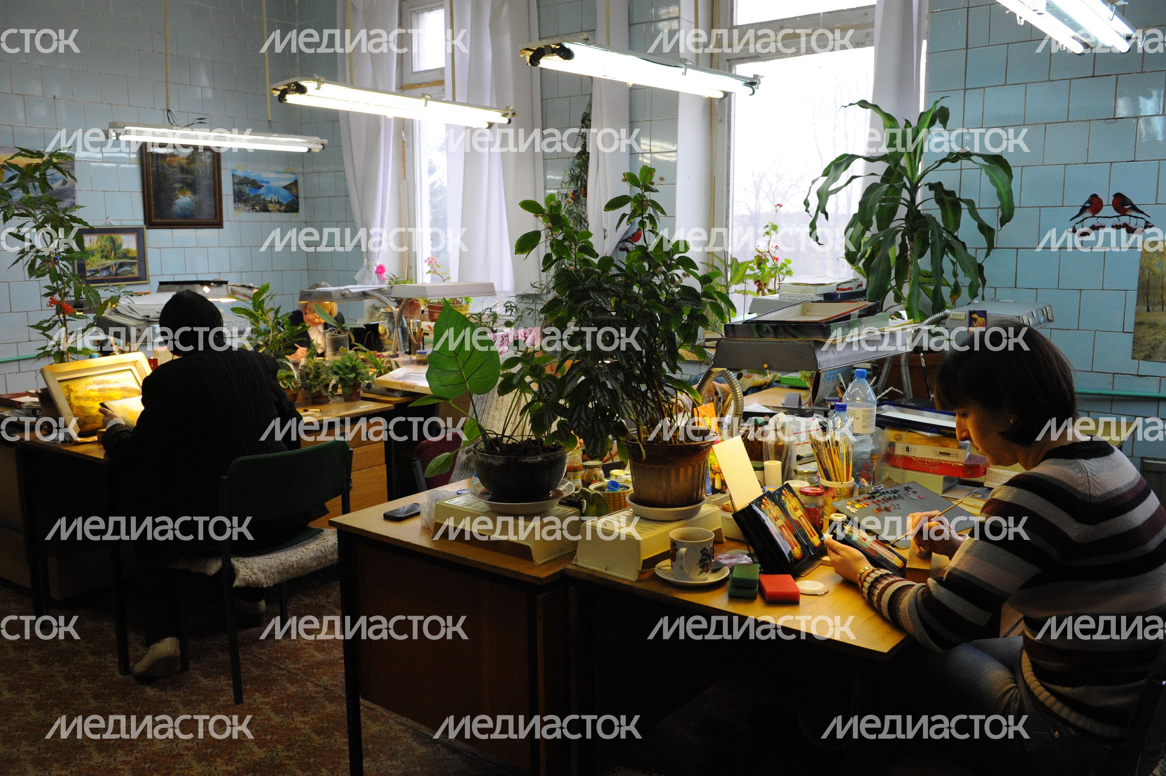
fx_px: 1003
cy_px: 388
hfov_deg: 60.3
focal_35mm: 31
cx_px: 583
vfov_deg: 42.3
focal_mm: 31
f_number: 5.6
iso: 3200
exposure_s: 1/500
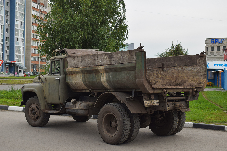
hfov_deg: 38.9
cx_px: 114
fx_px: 322
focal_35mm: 51
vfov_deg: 26.5
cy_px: 76
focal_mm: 34
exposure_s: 1/640
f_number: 6.3
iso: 400
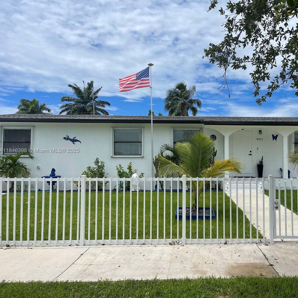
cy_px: 151
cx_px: 200
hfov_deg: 52.9
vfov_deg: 54.0
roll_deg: +0.6
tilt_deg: +1.3
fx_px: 292
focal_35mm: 30
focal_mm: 5.1
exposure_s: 1/6993
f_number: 1.6
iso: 32
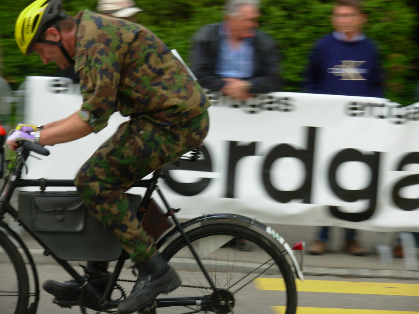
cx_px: 210
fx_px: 1356
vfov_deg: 13.2
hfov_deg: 17.6
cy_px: 157
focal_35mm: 112
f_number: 4.2
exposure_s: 1/197
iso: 50
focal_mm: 18.6
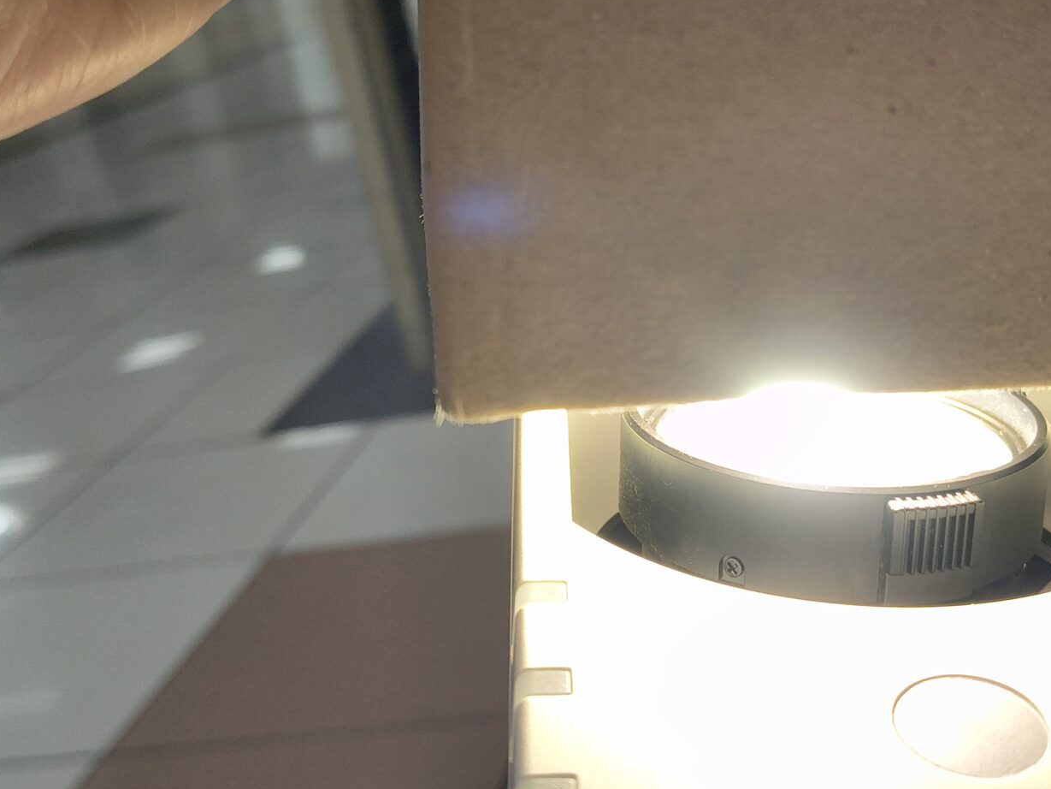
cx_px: 651
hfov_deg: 38.0
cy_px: 318
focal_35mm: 50
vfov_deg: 29.0
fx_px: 1518
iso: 196
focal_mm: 5.56
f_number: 1.8
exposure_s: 1/100
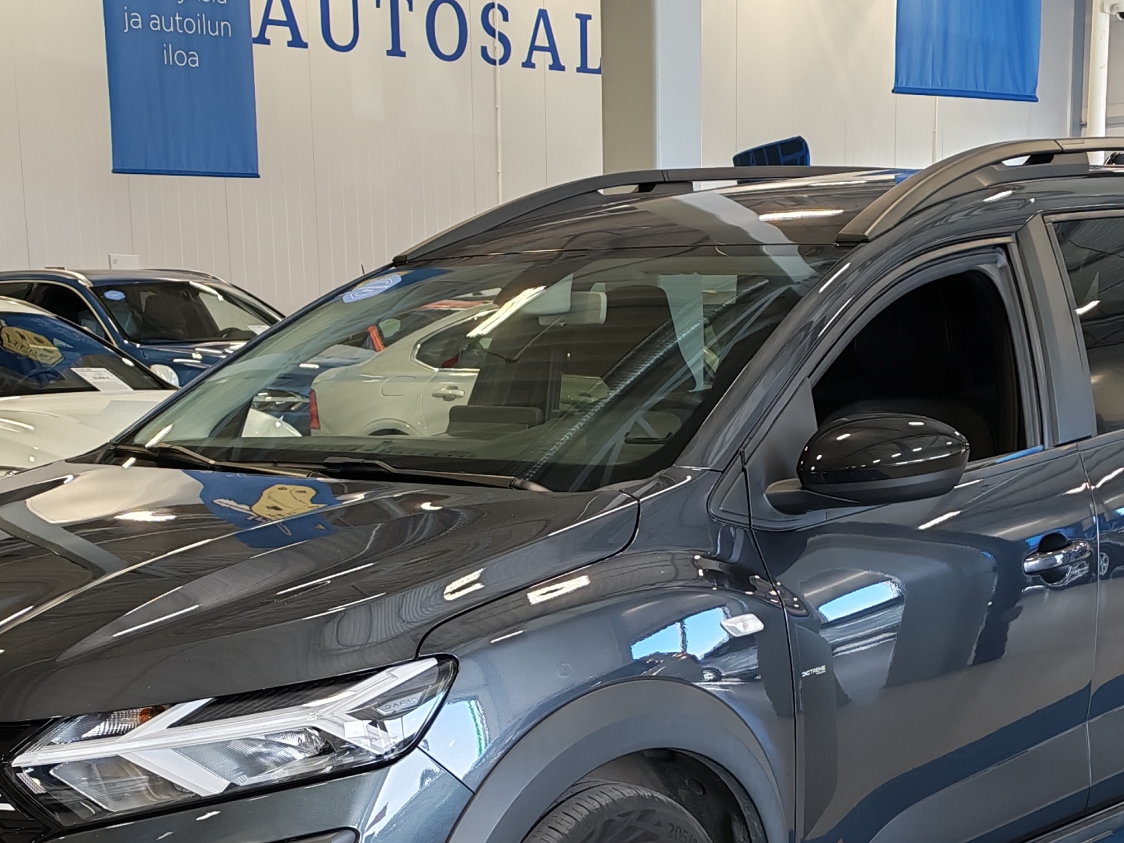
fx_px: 2176
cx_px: 544
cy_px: 762
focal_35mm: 67
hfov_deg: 29.0
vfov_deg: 21.4
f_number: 1.9
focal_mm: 6.12
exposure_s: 1/100
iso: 100
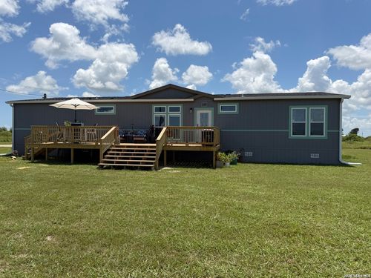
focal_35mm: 24
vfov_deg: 56.8
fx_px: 257
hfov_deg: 71.6
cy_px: 139
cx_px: 186
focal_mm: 6.76
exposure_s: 1/6173
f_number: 1.78
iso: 80
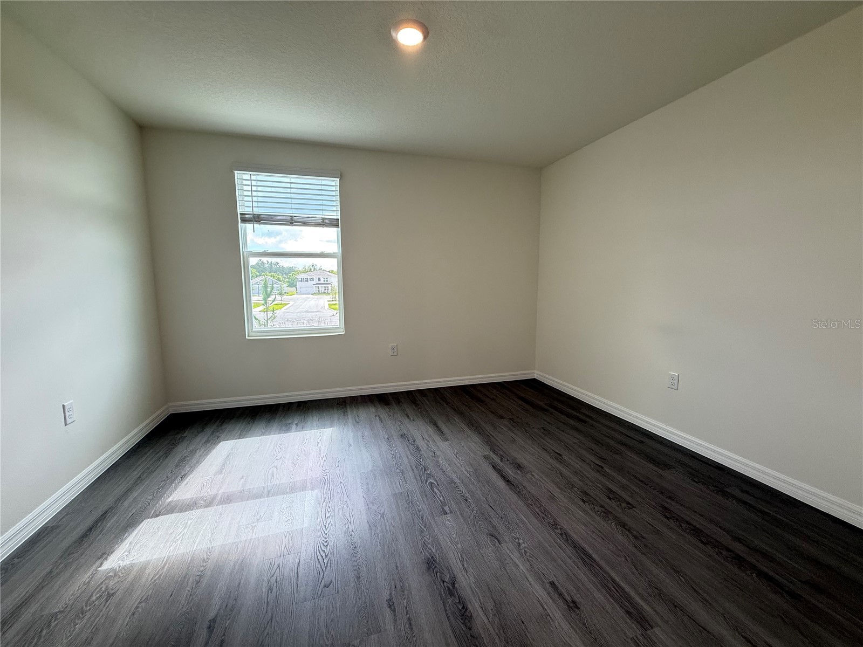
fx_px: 349
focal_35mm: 14
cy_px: 324
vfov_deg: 85.7
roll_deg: +0.0
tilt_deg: -6.4
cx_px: 432
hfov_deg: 102.1
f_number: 2.2
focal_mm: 2.22
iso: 125
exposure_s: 1/120
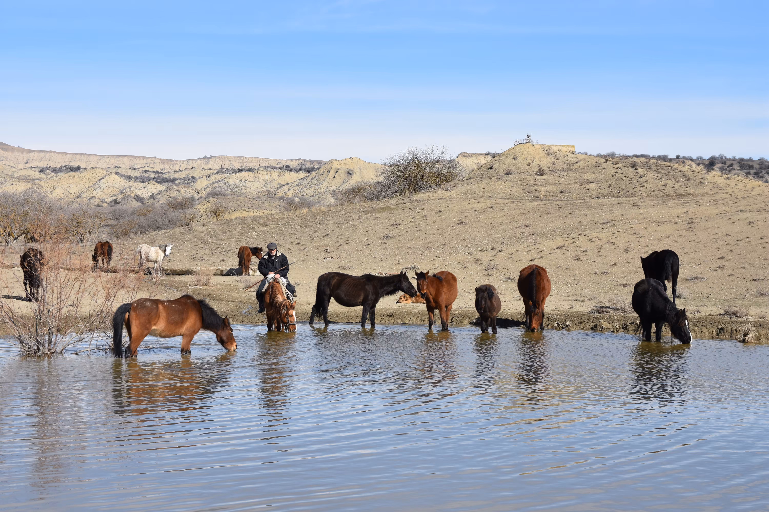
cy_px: 256
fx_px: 1474
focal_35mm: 69
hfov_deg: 29.2
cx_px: 384
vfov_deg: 19.7
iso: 160
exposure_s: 1/500
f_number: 8
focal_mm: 46
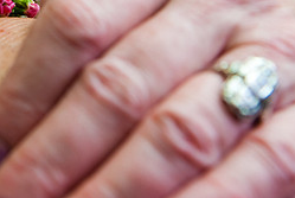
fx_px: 1003
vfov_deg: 11.1
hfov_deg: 16.6
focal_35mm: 122
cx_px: 49
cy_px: -26
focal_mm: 35
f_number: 4
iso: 100
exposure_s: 1/60
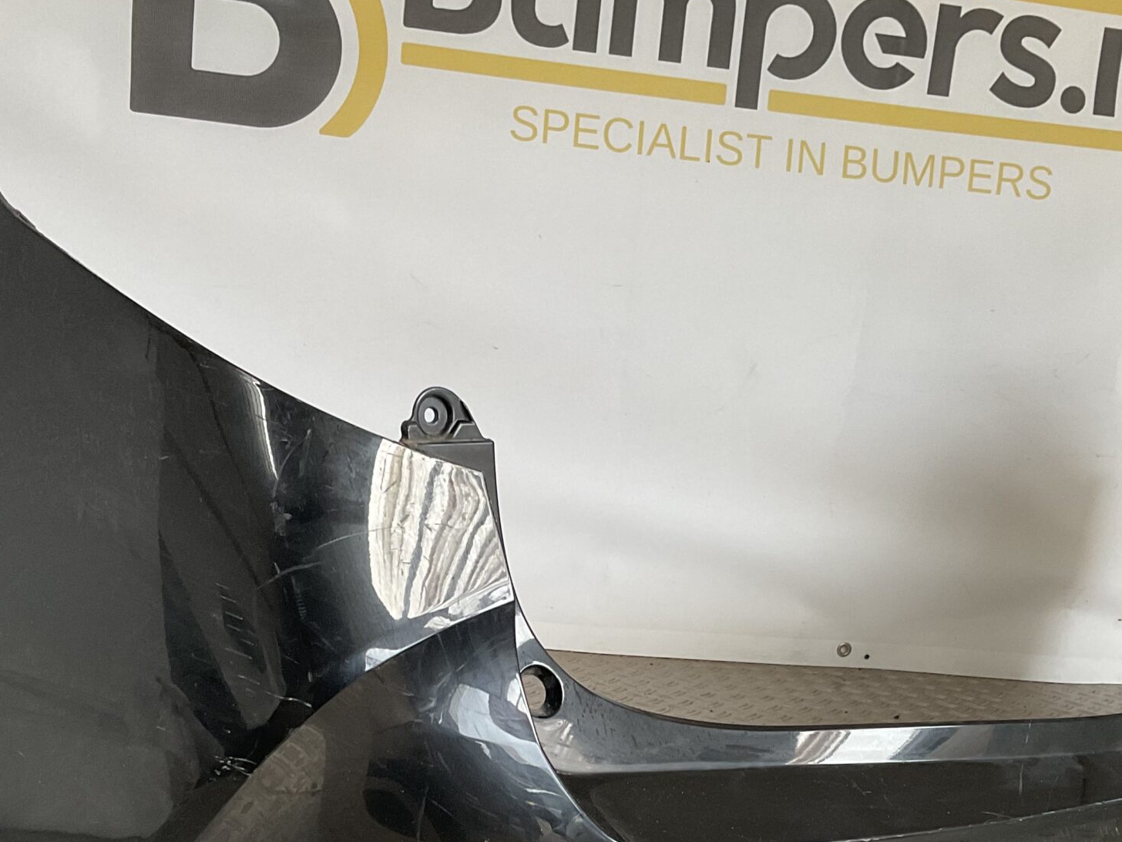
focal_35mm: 51
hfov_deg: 37.5
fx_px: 1653
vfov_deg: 27.9
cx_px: 528
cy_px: 696
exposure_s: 1/60
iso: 80
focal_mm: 3
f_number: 1.8
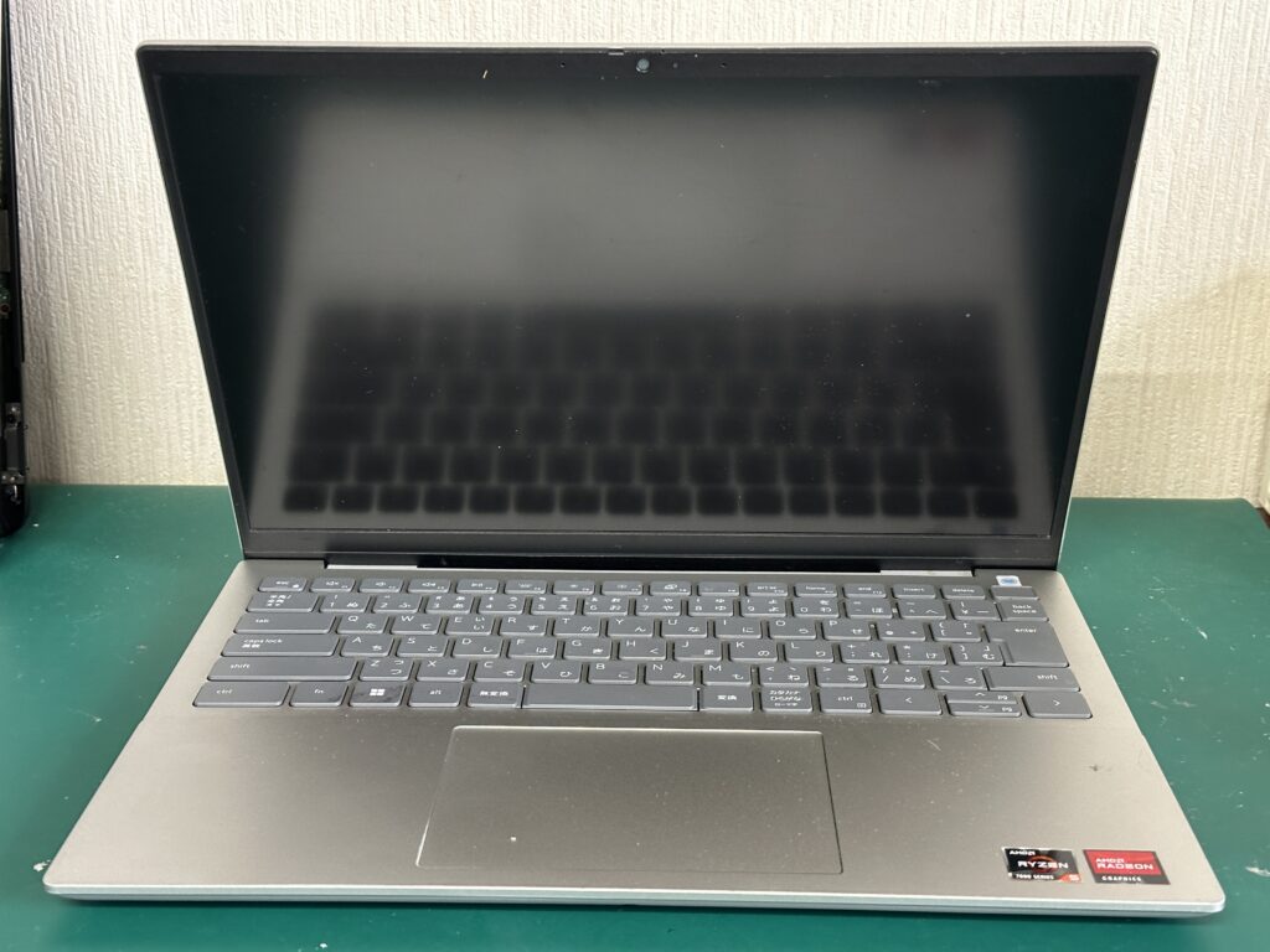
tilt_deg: -20.1
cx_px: 635
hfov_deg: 39.7
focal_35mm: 48
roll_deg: -0.6
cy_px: 476
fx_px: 1761
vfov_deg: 30.3
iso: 400
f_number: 1.78
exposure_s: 1/33
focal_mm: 6.86
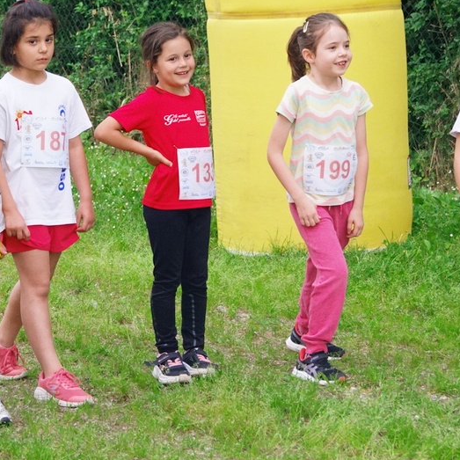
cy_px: 226
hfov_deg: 12.7
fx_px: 2049
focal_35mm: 136
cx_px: 41
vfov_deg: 12.8
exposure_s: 1/320
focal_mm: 35
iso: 1600
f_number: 5
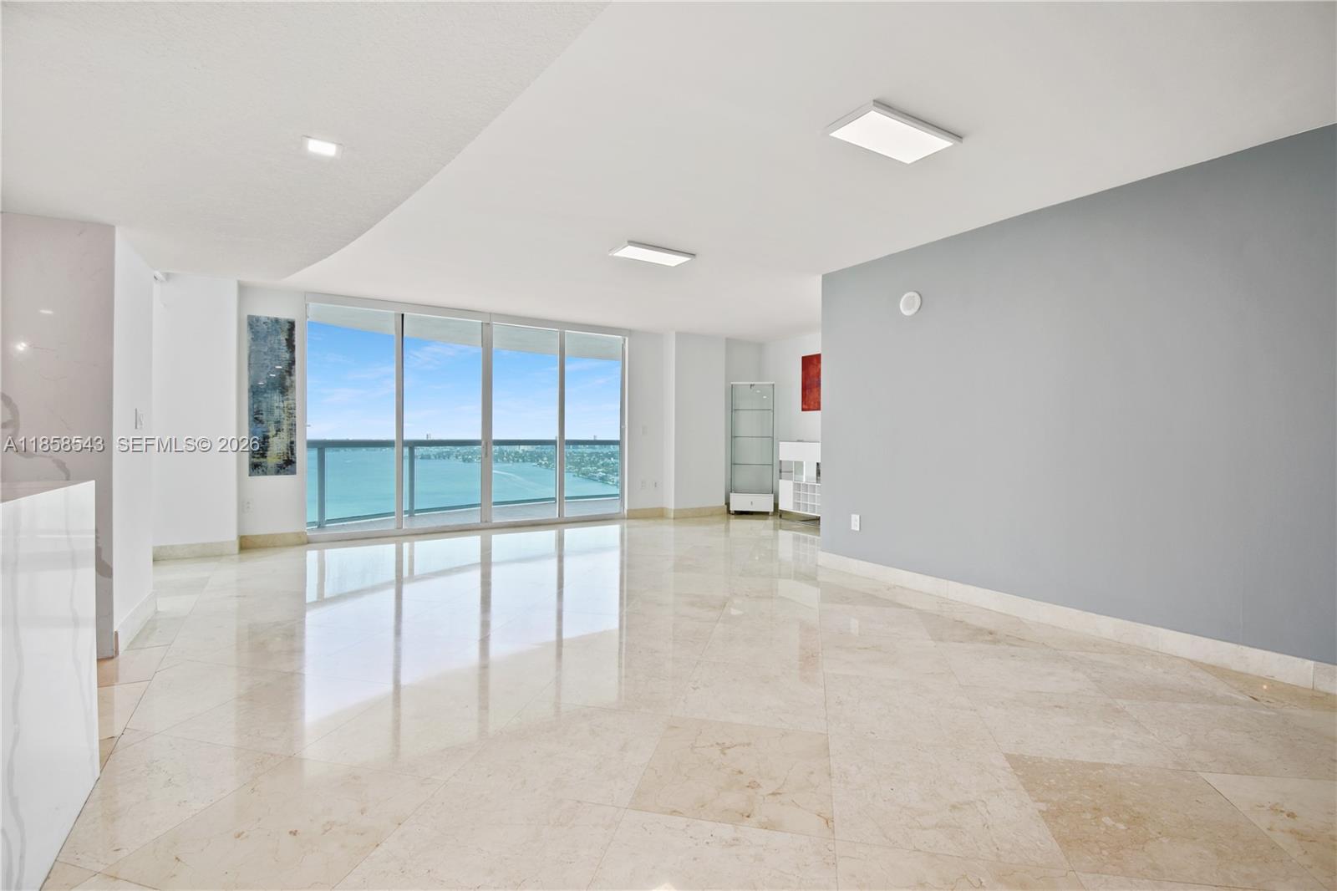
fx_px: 557
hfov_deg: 100.4
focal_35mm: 15
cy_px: 446
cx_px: 668
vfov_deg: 77.3
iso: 250
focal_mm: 10
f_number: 5.6
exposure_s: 1/30
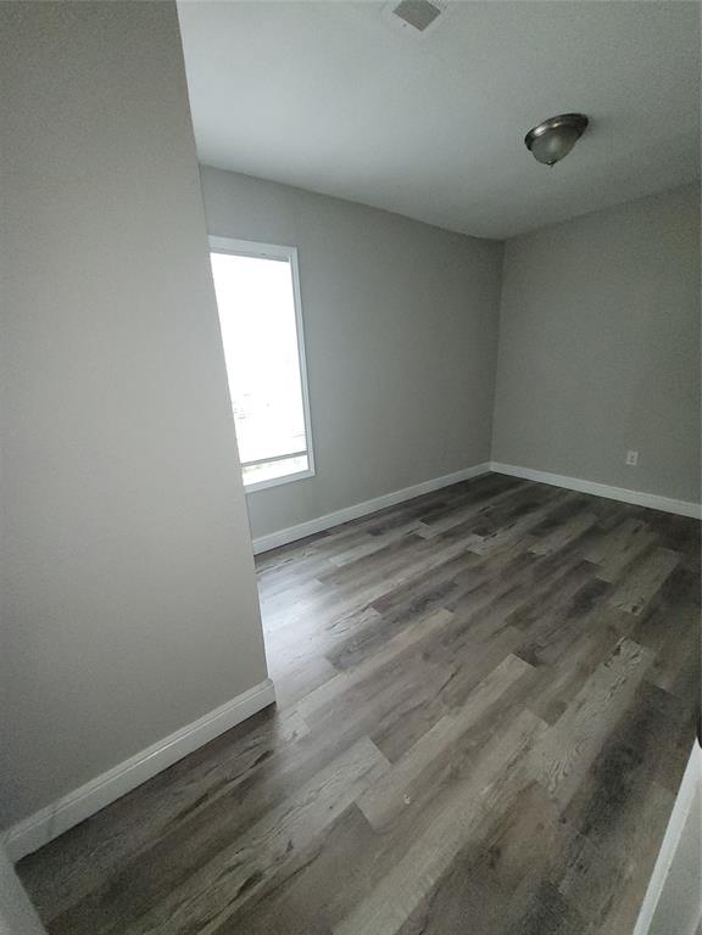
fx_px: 352
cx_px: 351
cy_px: 468
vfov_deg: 106.2
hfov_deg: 89.9
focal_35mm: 13
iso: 400
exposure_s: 1/60
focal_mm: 1.74
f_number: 2.2
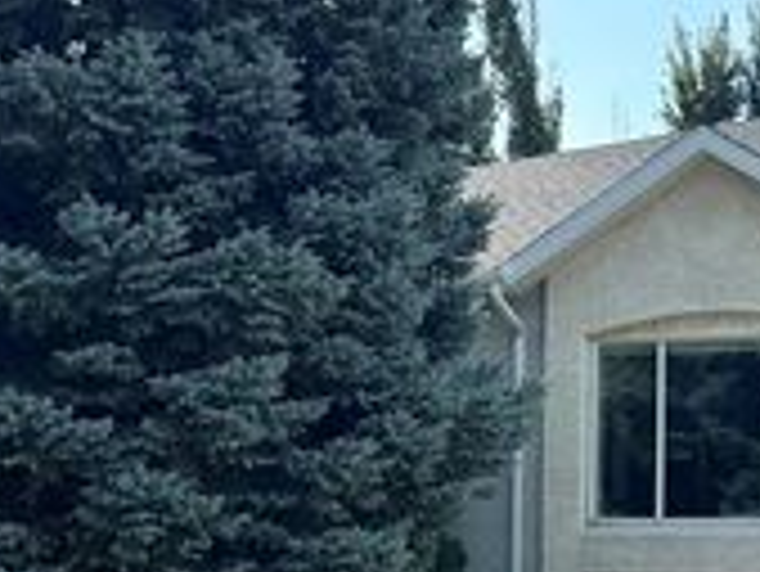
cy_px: 480
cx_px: 764
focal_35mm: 71
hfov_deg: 25.9
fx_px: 1560
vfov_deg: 20.4
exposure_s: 1/3155
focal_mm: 6.86
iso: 80
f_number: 1.78
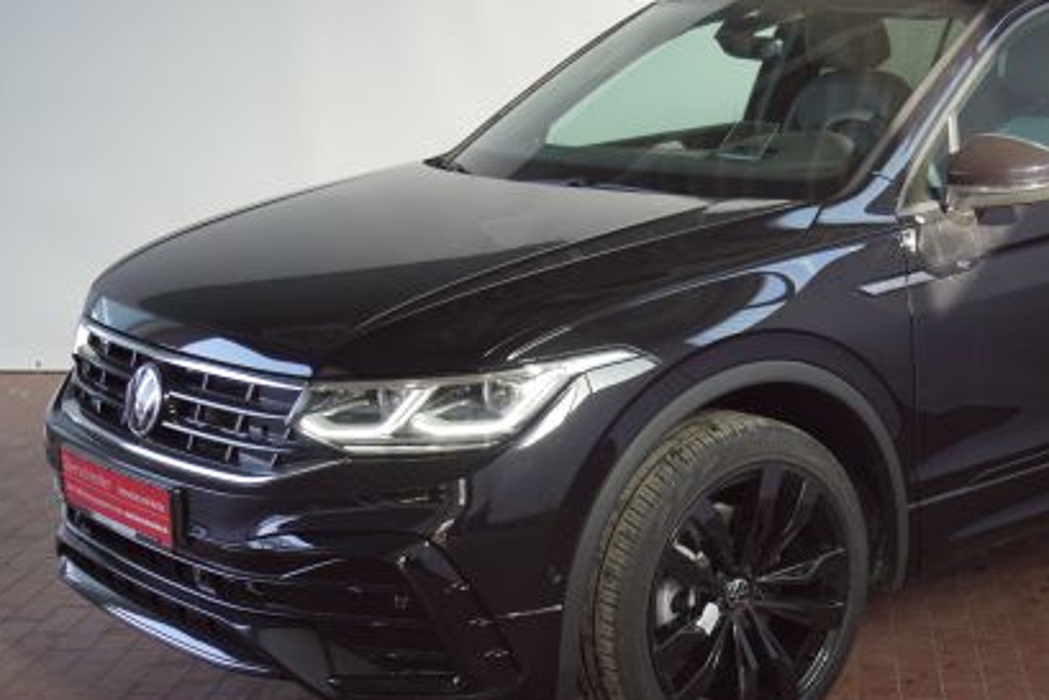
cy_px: 296
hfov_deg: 32.3
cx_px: 785
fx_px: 1778
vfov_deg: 22.3
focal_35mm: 61
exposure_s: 1/60
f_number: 4
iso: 100
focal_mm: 26
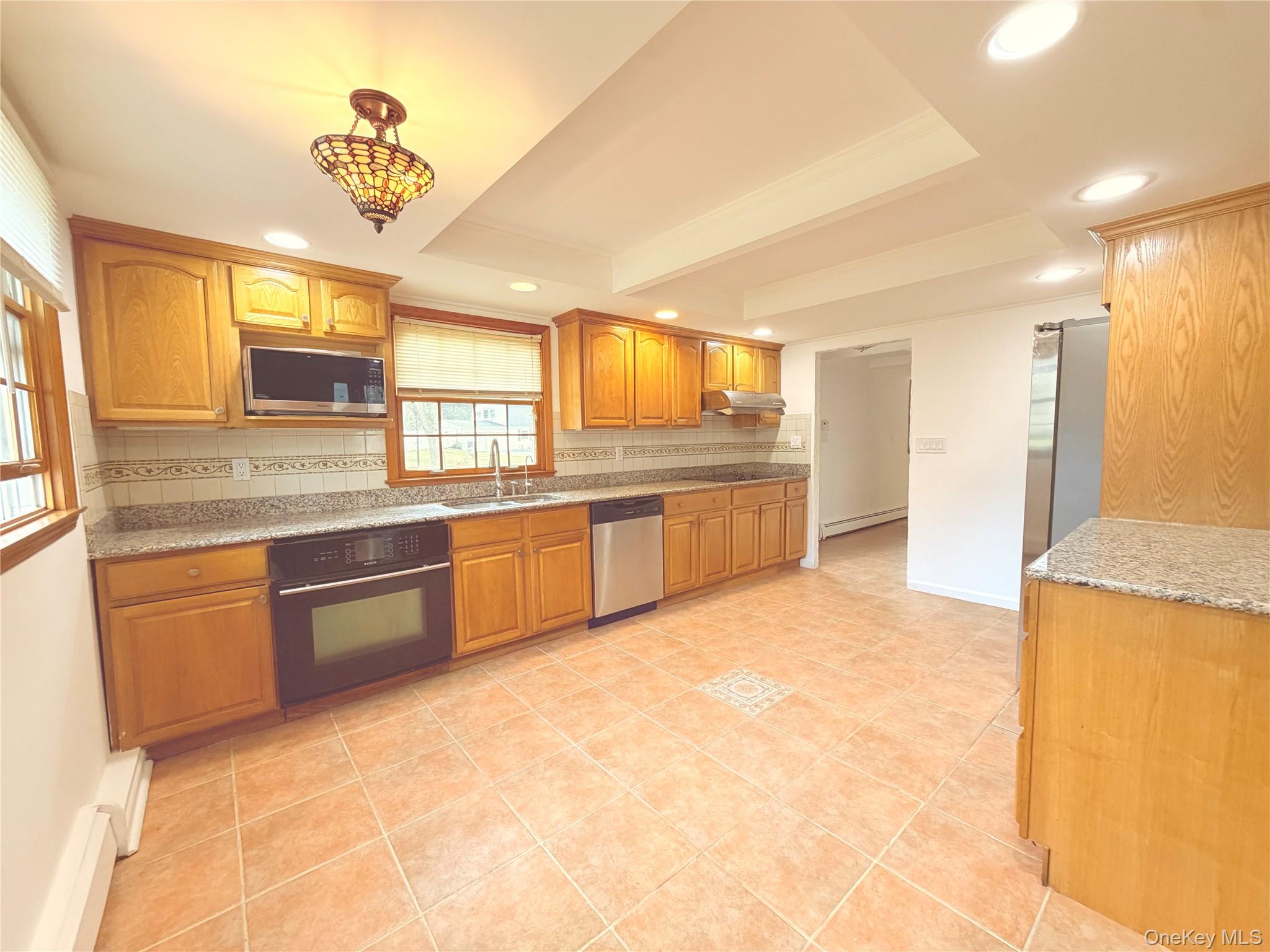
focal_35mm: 14
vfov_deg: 85.7
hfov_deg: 102.1
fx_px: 514
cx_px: 635
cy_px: 476
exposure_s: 1/120
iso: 250
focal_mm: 2.22
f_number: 2.2
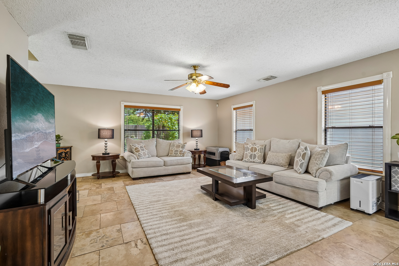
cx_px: 200
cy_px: 133
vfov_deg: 72.1
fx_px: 183
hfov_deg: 95.0
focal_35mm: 16
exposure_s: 1/20
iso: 400
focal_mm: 16.5
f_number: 8
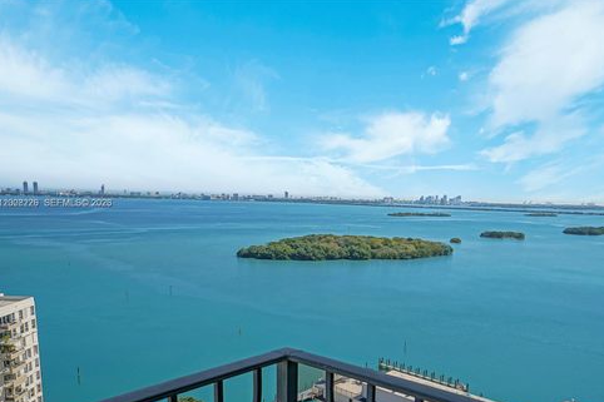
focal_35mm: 28
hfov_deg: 65.5
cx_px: 303
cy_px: 204
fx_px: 470
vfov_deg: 46.4
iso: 100
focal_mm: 18
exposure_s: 1/640
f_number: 8
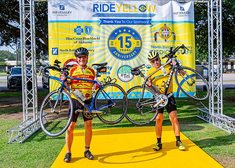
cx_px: 142
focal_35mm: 43
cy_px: 81
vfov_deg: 32.4
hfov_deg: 44.0
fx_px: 289
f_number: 2.8
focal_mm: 32
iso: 125
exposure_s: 1/2000
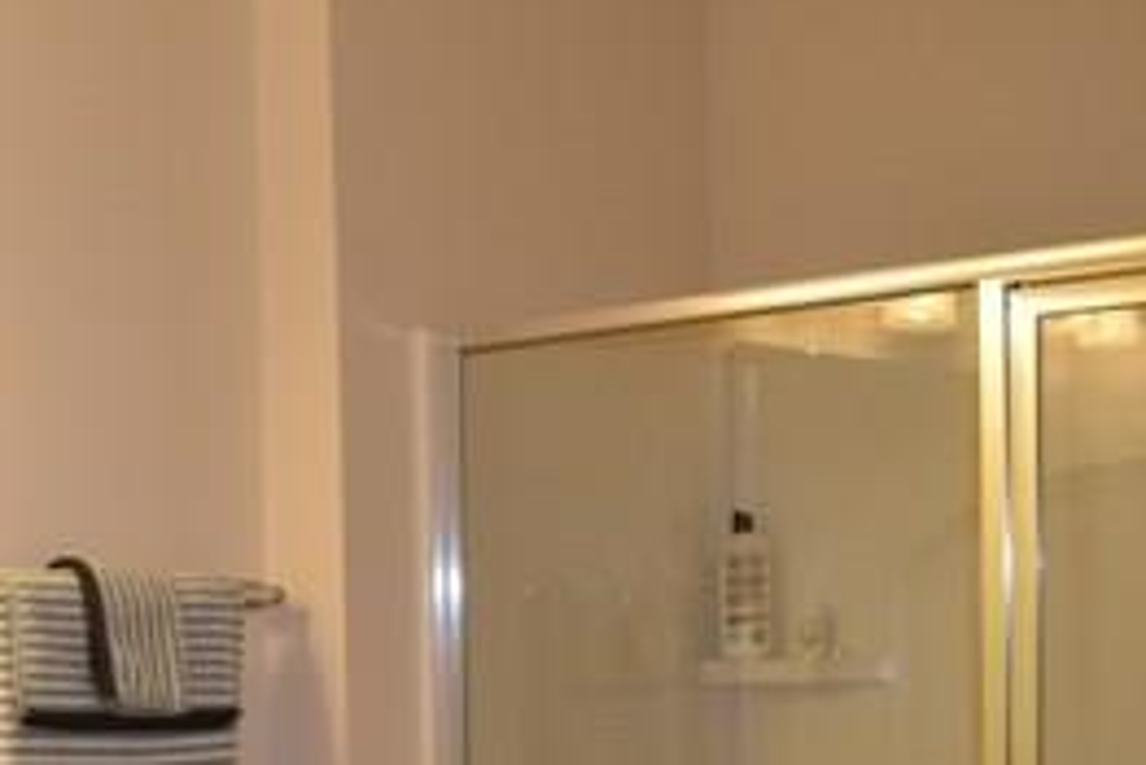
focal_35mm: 66
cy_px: 767
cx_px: -140
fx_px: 2102
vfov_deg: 20.0
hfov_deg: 27.6
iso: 720
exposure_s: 1/125
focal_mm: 18
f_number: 5.6
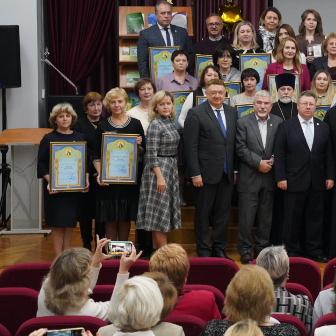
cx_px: 360
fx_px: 1230
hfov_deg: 15.2
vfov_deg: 15.4
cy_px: 55
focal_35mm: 112
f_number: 6.3
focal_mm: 51
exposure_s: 1/100
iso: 4000
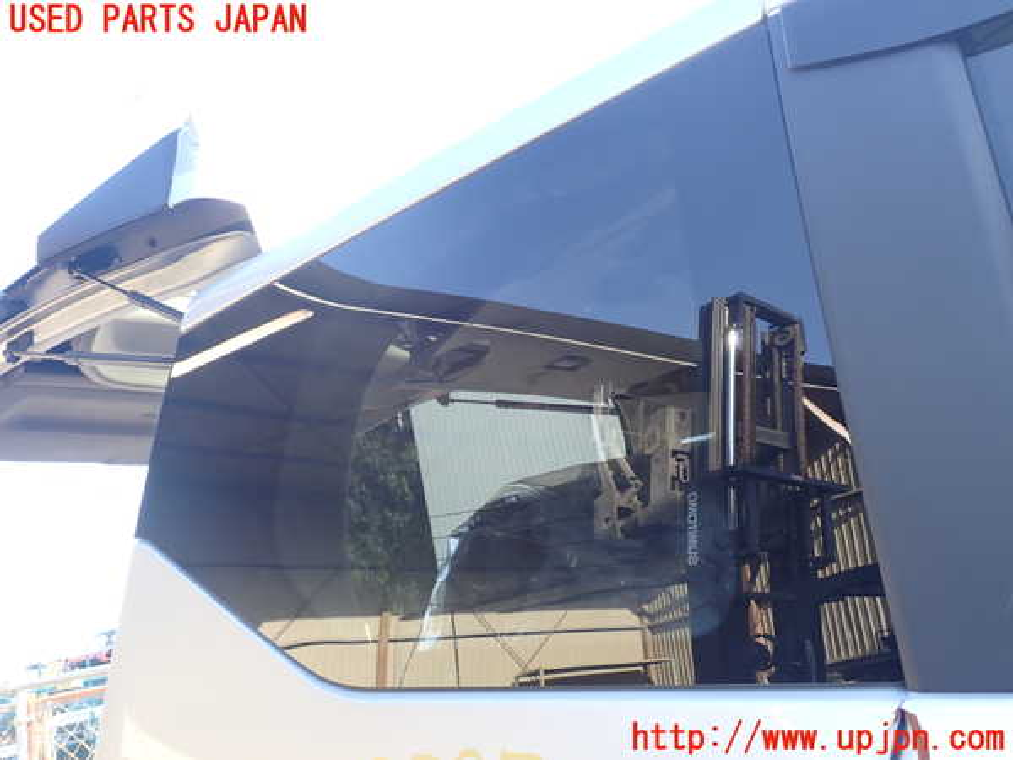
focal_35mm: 30
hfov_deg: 60.0
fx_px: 878
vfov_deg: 46.8
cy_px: 380
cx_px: 506
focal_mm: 5.4
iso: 100
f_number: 3.2
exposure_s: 1/80
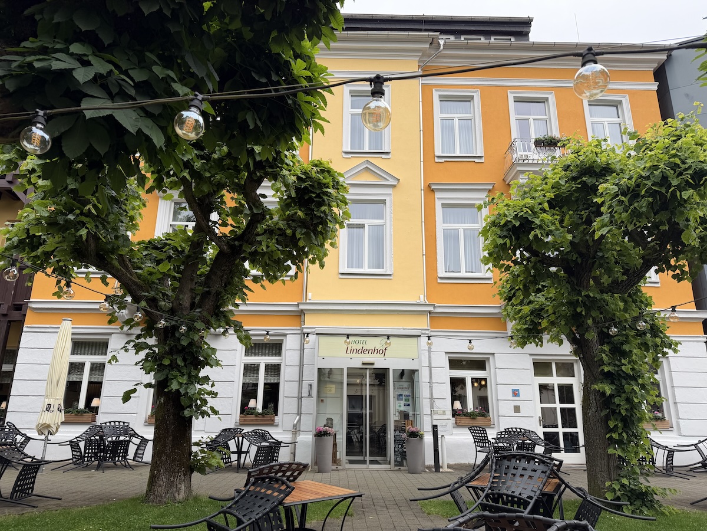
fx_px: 490
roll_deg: -0.7
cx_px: 354
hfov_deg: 71.6
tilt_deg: +16.8
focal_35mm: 24
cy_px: 266
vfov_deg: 56.8
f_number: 1.78
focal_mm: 6.76
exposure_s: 1/1032
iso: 80
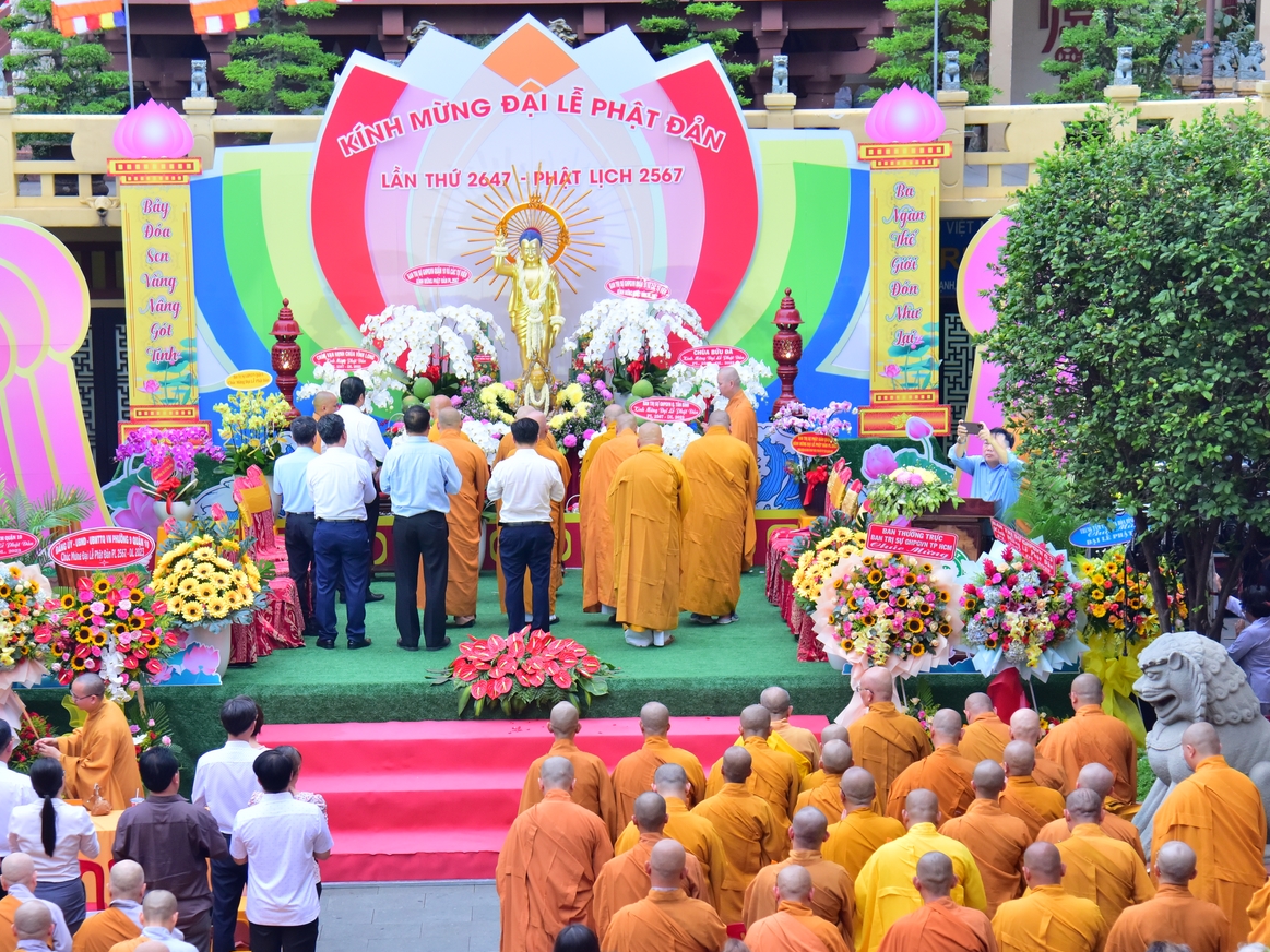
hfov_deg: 22.5
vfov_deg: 17.0
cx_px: 549
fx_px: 3192
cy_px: 490
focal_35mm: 87
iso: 1000
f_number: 4.5
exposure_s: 1/250
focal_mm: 65
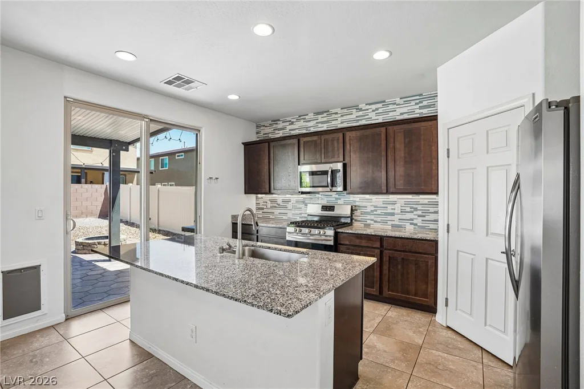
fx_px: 259
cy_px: 194
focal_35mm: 16
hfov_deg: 96.8
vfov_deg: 73.7
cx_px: 292
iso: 400
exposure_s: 1/30
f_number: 8
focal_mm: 16
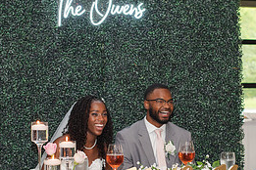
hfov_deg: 15.2
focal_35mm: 135
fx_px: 960
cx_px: 167
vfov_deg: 10.2
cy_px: 109
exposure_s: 1/200
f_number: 3.2
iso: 800
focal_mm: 50
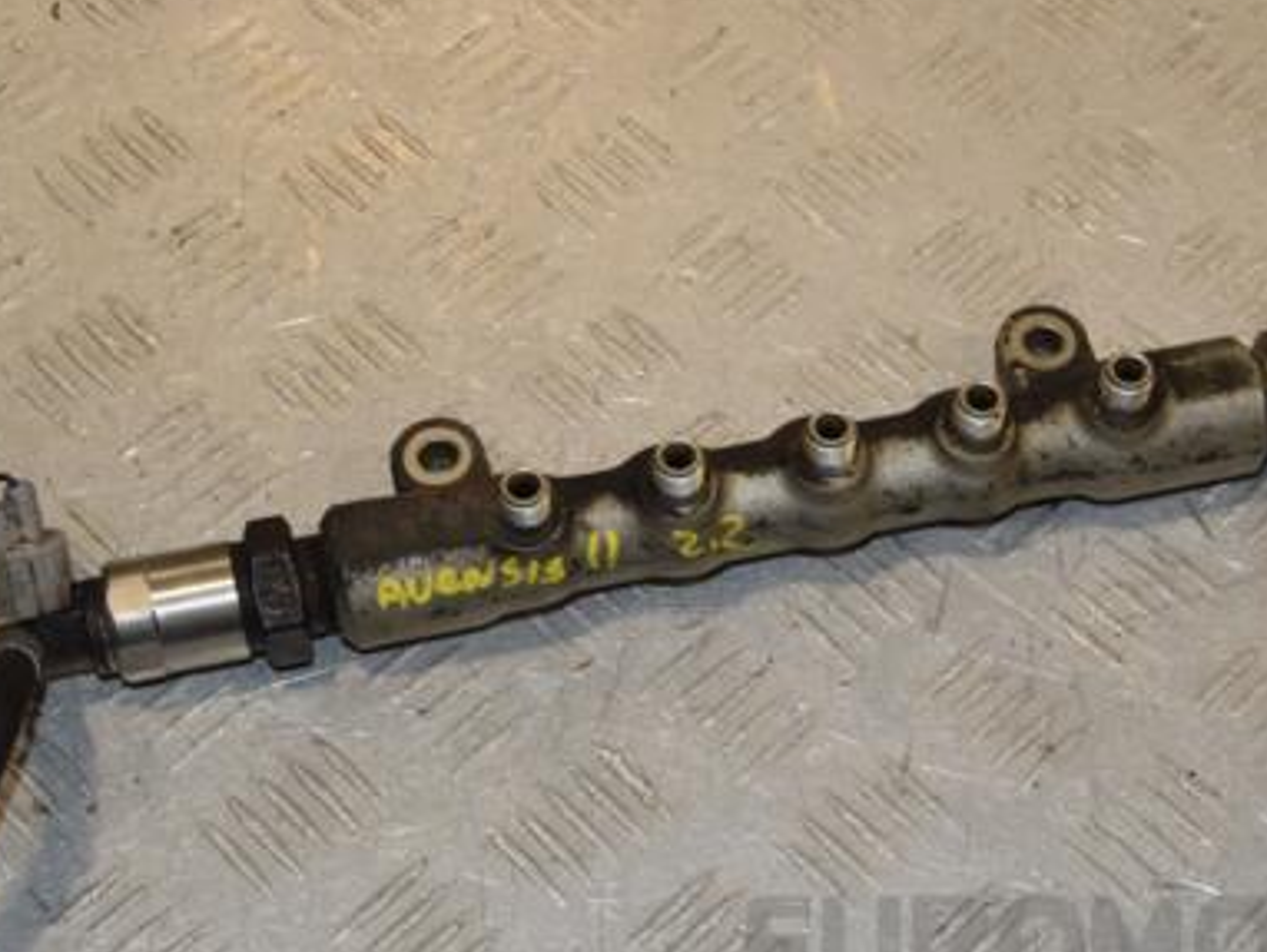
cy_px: 504
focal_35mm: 77
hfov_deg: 25.3
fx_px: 2820
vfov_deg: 19.2
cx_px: 683
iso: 800
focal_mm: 34
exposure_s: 1/200
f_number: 11
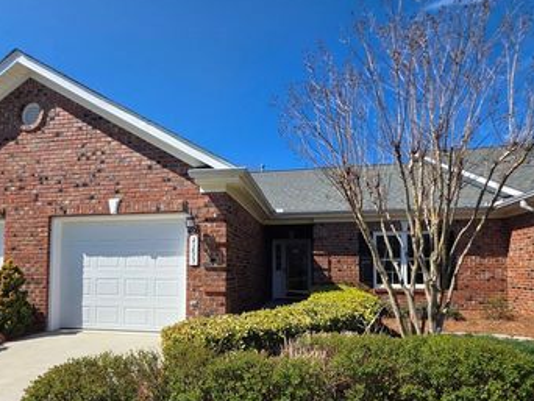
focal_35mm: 19
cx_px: 255
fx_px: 293
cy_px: 257
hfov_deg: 84.6
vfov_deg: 67.4
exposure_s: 1/1951
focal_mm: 2.2
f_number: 1.9
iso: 40
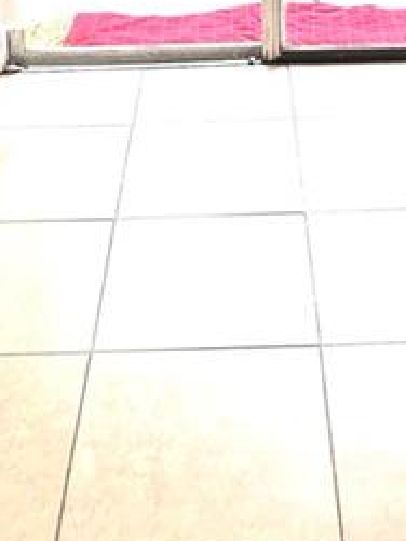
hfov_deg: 21.8
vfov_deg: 26.3
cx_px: 272
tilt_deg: -15.5
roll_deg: +0.4
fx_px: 1049
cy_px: -84
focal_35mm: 67
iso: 40
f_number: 2.2
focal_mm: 2.22
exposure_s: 1/123
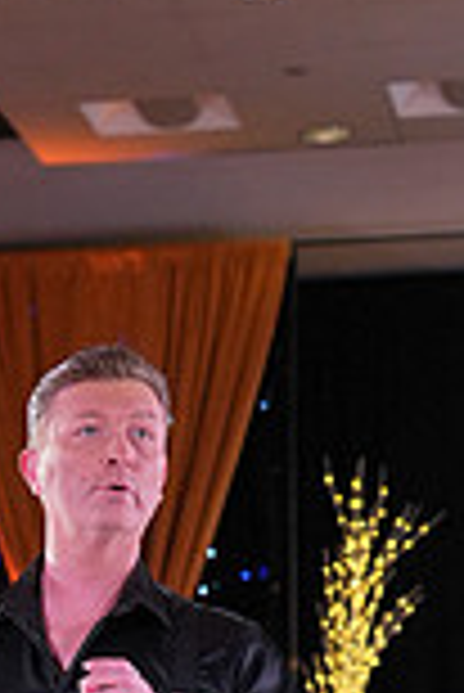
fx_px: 3626
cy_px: 1058
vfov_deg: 10.5
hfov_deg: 7.1
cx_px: -381
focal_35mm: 188
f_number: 4
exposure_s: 1/400
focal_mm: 50
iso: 2000
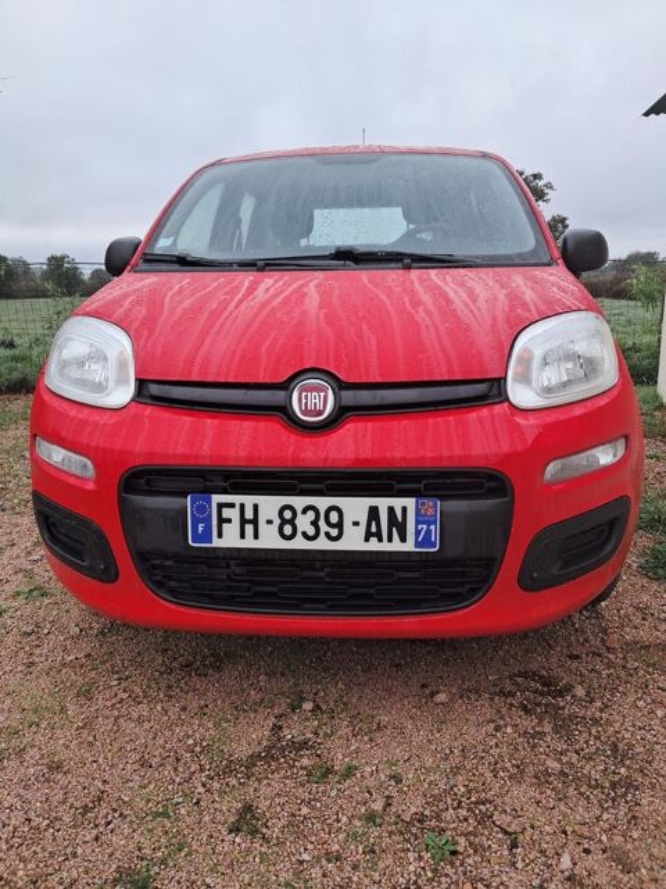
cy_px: 444
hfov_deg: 51.4
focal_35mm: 27
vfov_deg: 65.3
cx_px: 333
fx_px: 693
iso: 50
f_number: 1.8
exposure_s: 1/100
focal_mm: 4
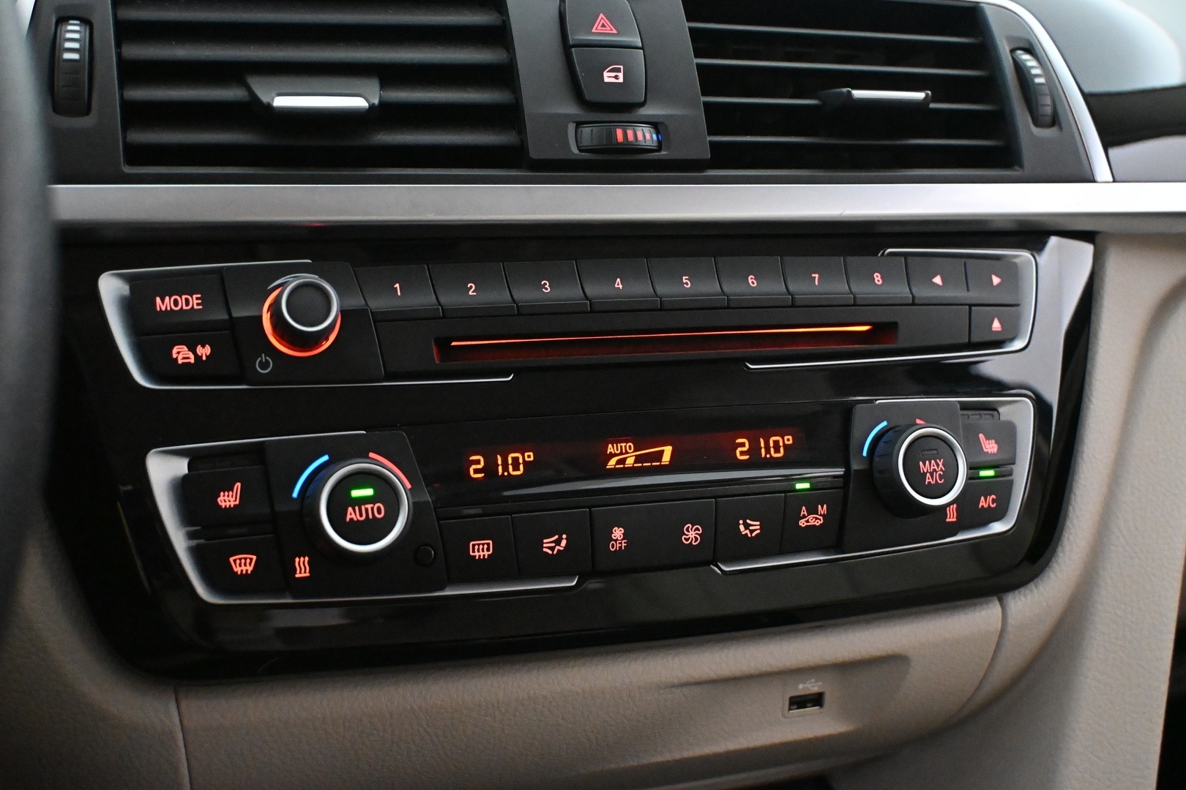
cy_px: 395
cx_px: 593
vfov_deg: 29.9
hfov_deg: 43.6
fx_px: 1482
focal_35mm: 45
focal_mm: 30
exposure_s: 1/60
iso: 10000
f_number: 4.8
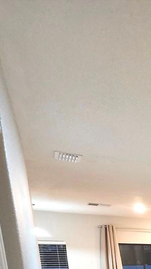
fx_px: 306
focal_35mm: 43
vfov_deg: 38.2
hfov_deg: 15.8
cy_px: 305
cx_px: 349
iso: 320
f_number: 2.2
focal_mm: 1.74
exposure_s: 1/30
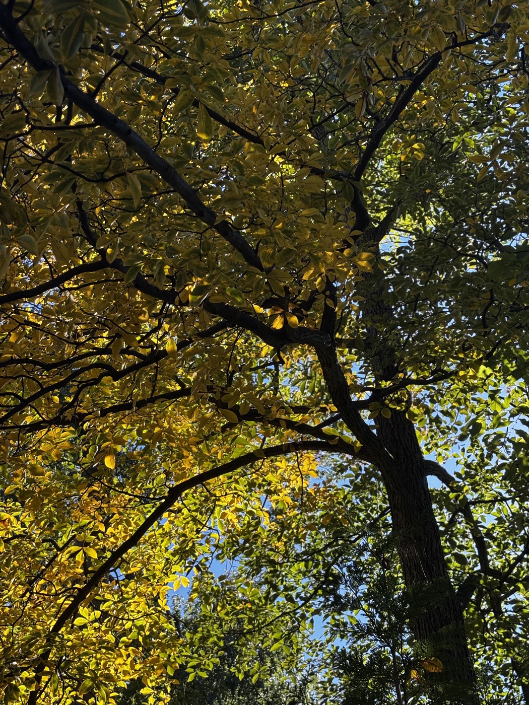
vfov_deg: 36.8
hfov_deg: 28.0
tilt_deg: +46.3
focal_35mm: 52
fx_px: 1060
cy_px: 352
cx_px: 264
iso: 40
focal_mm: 5.96
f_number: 1.6
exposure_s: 1/520
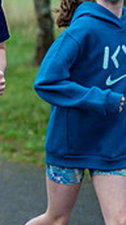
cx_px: -231
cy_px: 57
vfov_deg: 8.7
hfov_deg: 4.7
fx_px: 1482
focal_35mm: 248
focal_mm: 70
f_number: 2.8
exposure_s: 1/1250
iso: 640
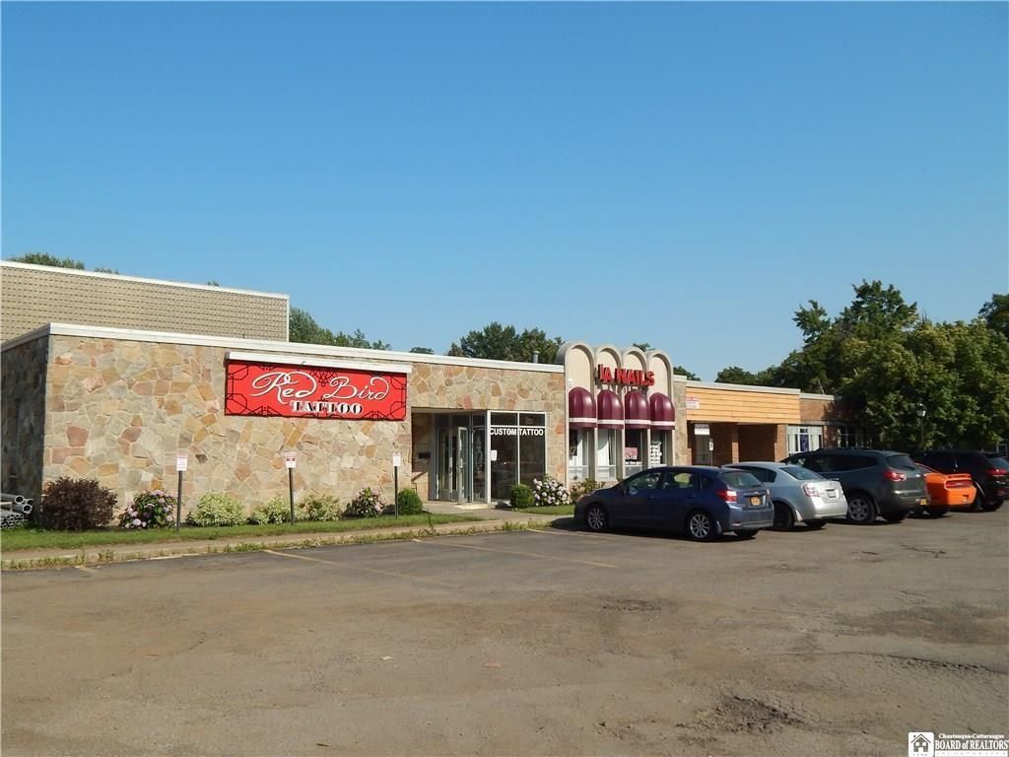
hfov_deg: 58.4
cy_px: 378
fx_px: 904
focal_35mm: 31
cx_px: 504
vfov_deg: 45.4
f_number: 6.5
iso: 125
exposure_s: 1/500
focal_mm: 5.6
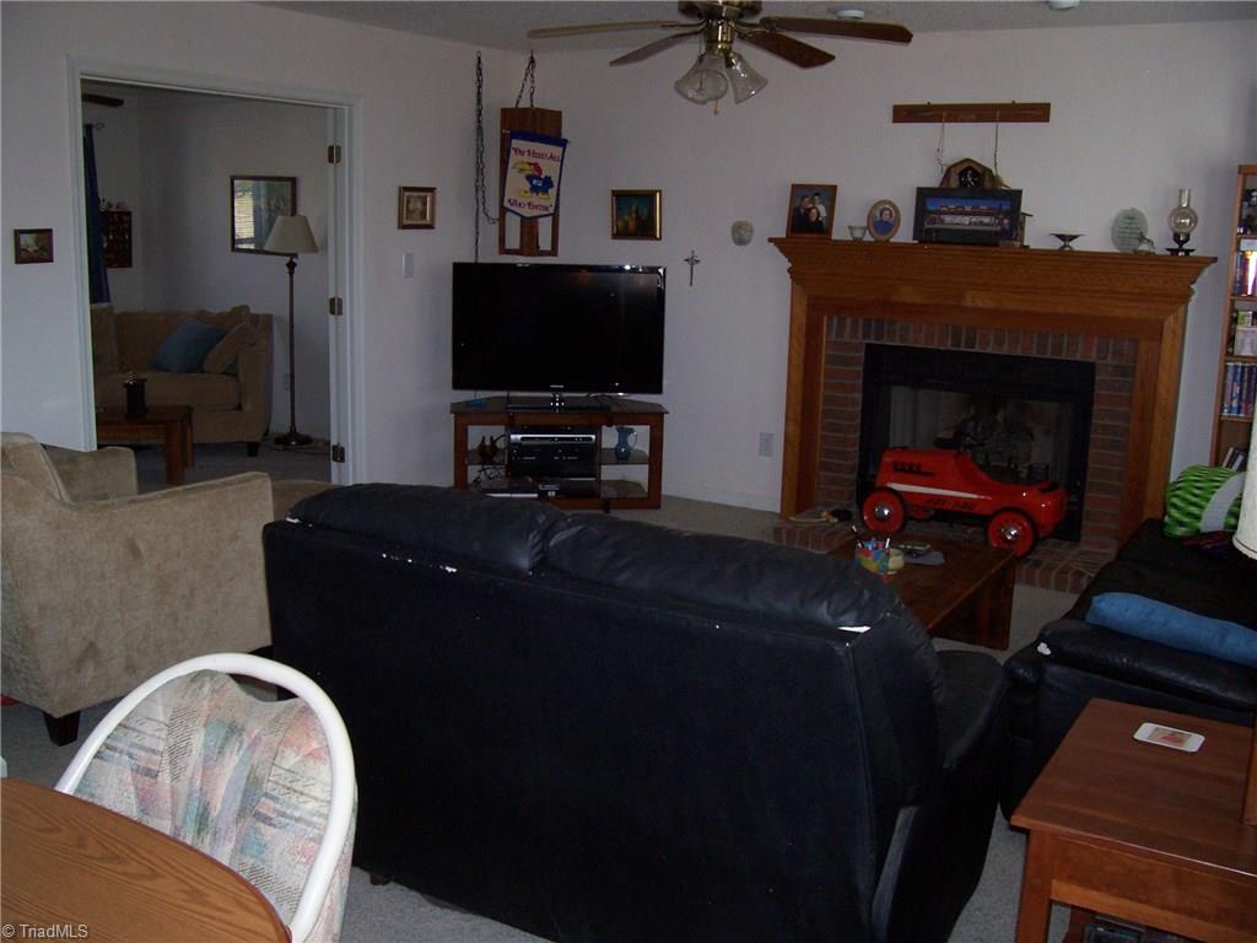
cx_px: 628
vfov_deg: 41.8
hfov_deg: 54.0
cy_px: 472
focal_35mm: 34
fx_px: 1235
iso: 140
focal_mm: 5.6
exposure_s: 1/112
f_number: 2.7
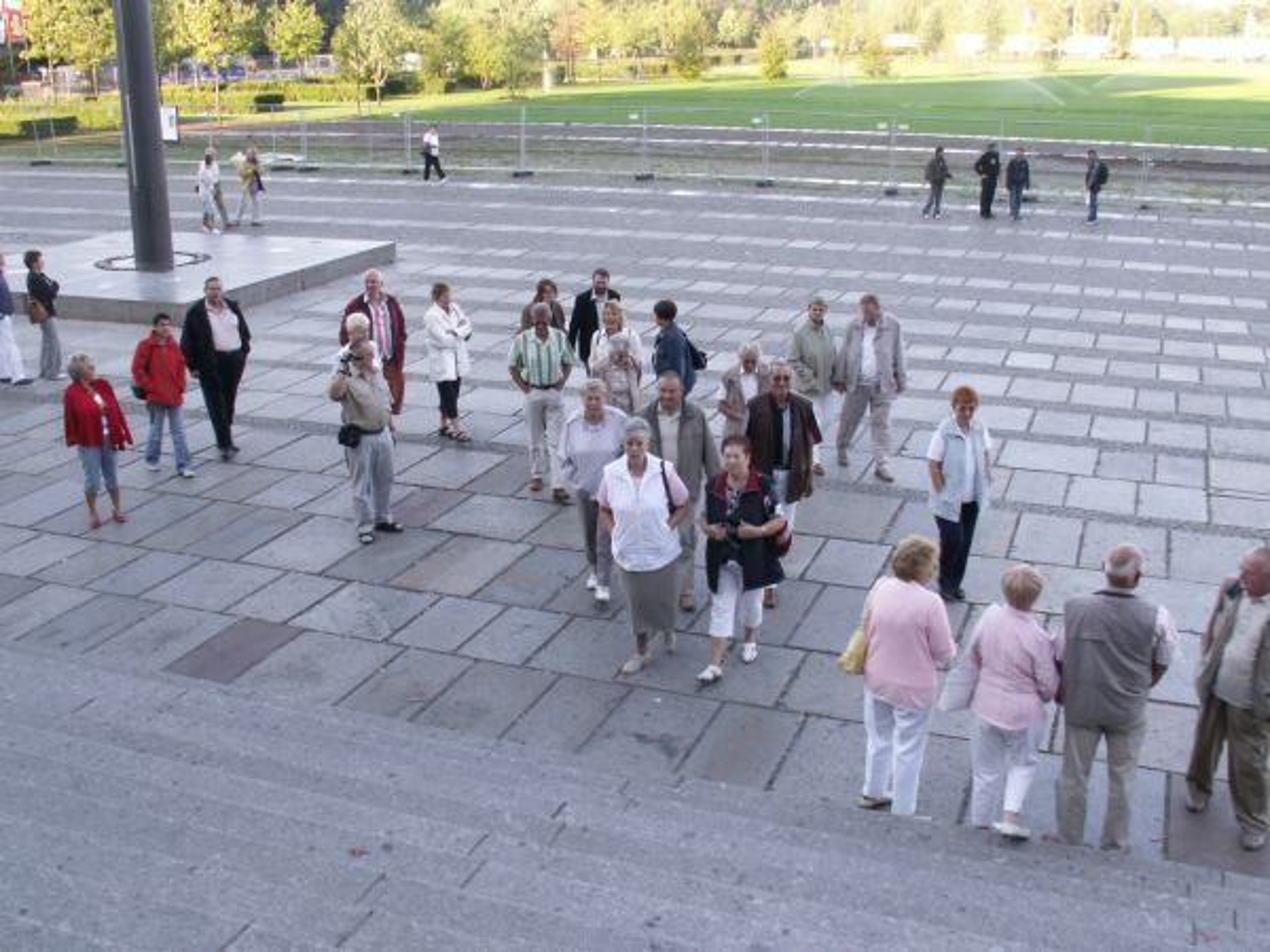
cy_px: 476
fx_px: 1357
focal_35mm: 37
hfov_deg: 50.1
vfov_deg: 38.7
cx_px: 635
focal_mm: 6.17
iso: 50
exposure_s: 1/40
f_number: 5
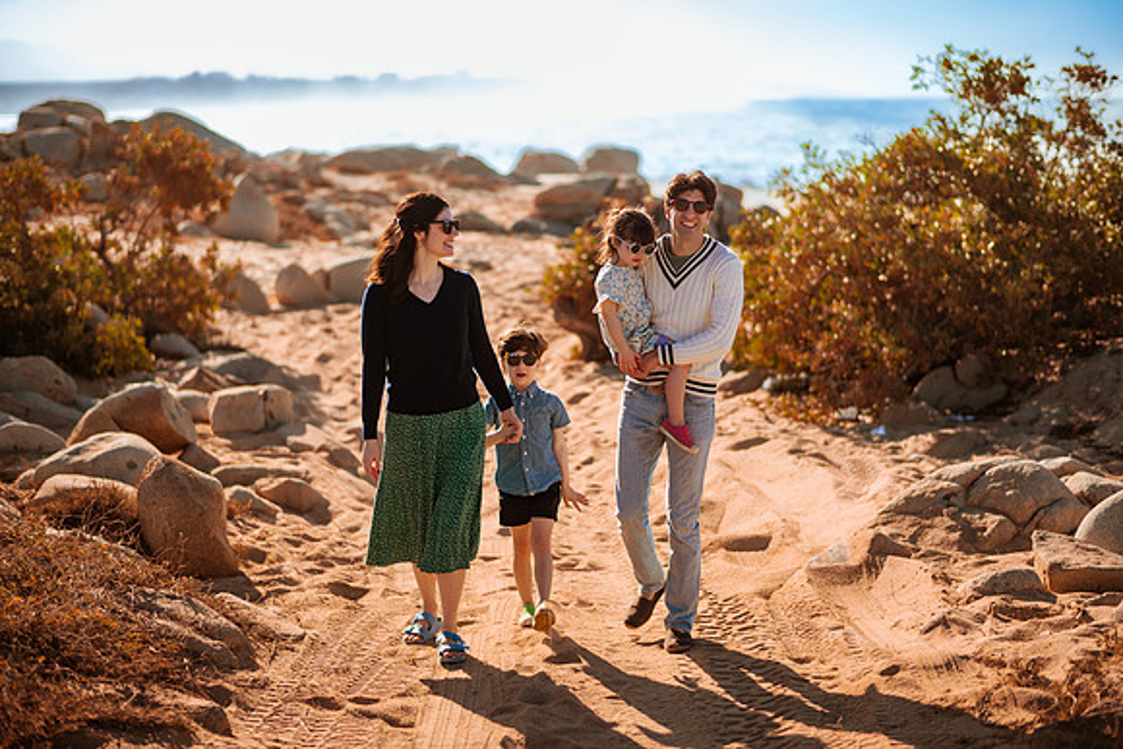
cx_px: 562
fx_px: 1810
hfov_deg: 34.5
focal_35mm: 58
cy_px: 374
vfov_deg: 23.4
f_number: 1.8
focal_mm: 58
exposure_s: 1/4000
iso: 50
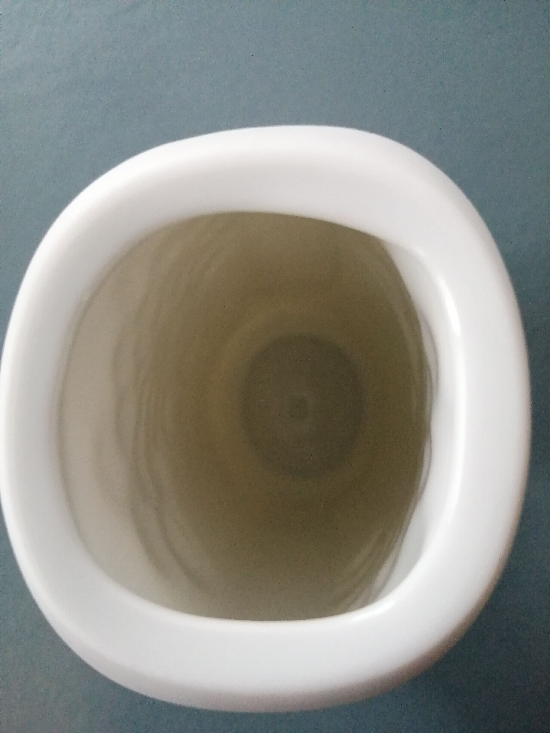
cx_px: 275
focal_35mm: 26
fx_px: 551
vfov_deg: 67.3
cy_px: 366
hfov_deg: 53.1
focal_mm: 3.46
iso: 400
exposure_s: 1/25
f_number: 1.8
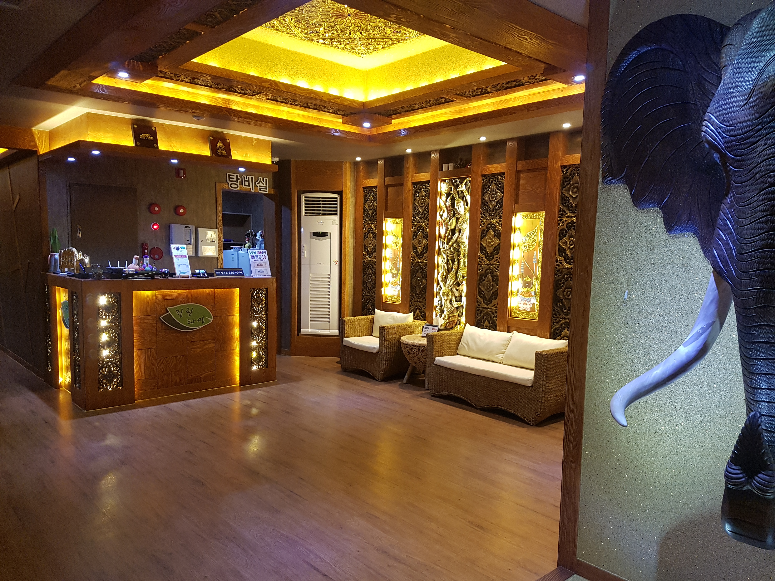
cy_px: 290
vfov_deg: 53.1
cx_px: 388
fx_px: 582
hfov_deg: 67.3
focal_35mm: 26
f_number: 1.7
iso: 160
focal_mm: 4.2
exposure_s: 1/30
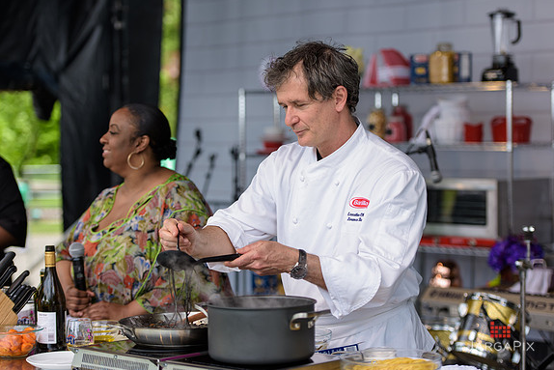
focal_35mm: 93
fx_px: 1431
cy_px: 185
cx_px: 279
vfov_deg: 14.7
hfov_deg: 21.9
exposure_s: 1/1250
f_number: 3.2
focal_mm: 92
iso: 250
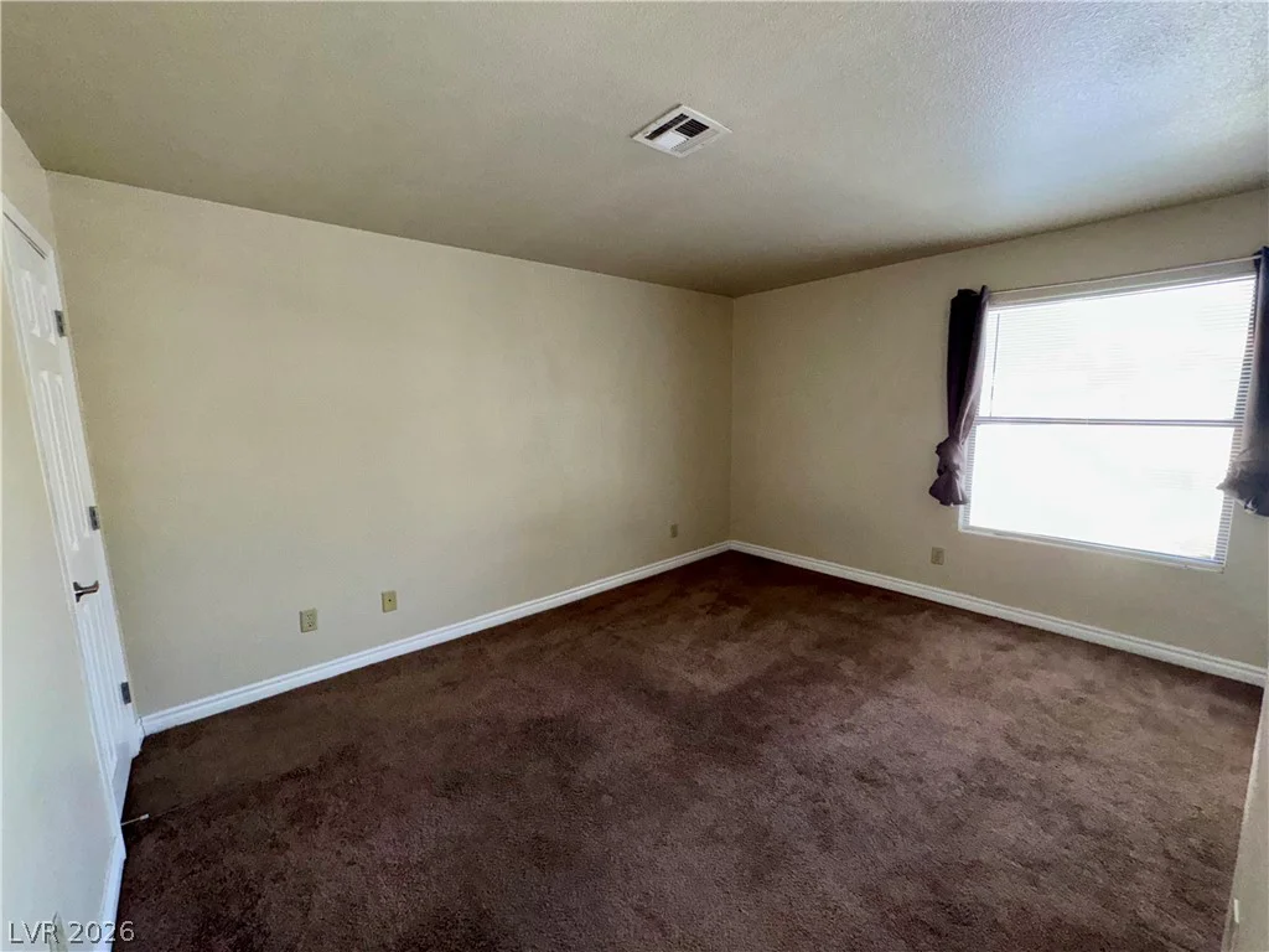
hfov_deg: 102.1
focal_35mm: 14
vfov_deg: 85.7
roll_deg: +0.6
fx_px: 513
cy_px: 476
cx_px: 634
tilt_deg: -8.2
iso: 200
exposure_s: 1/88
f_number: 2.2
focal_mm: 2.22
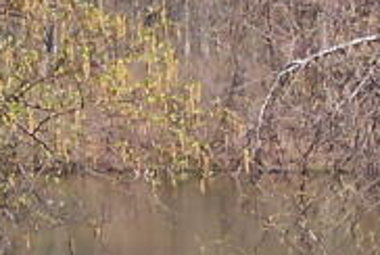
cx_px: 278
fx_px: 2347
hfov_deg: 9.2
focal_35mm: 222
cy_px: 213
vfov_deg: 6.2
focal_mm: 6.3
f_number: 2.8
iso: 80
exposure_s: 1/800
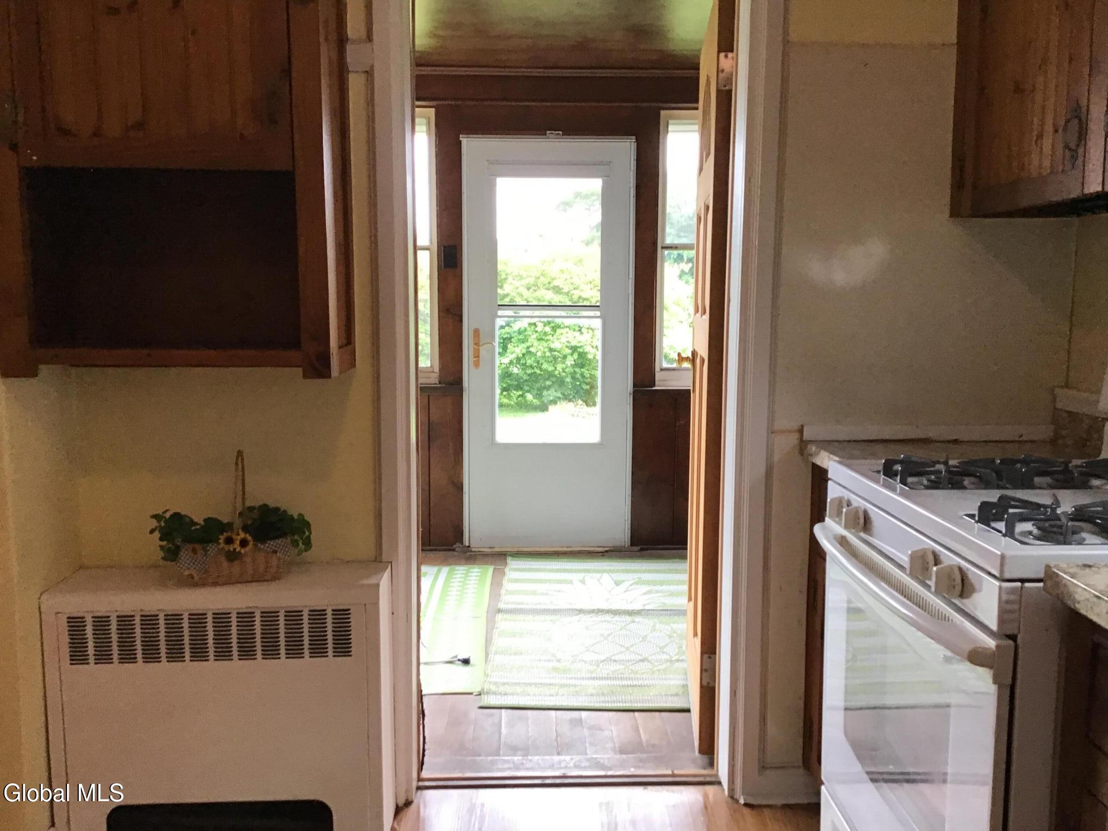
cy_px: 416
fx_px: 992
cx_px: 554
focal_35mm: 31
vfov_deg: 45.4
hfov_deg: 58.4
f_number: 2.4
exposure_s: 1/30
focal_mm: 3.3
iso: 40
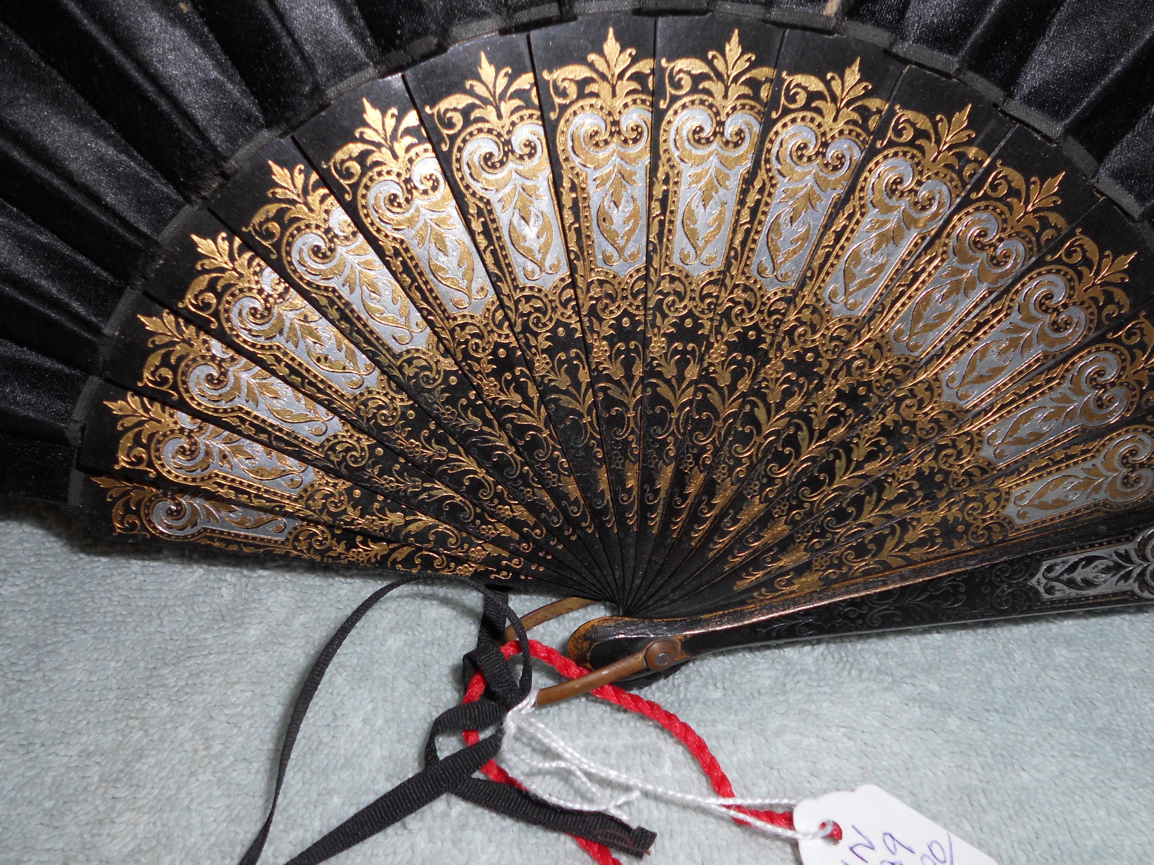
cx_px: 577
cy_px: 432
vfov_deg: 44.2
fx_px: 1067
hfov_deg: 56.8
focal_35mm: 32
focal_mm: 5.8
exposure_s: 1/25
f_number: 8.8
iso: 80
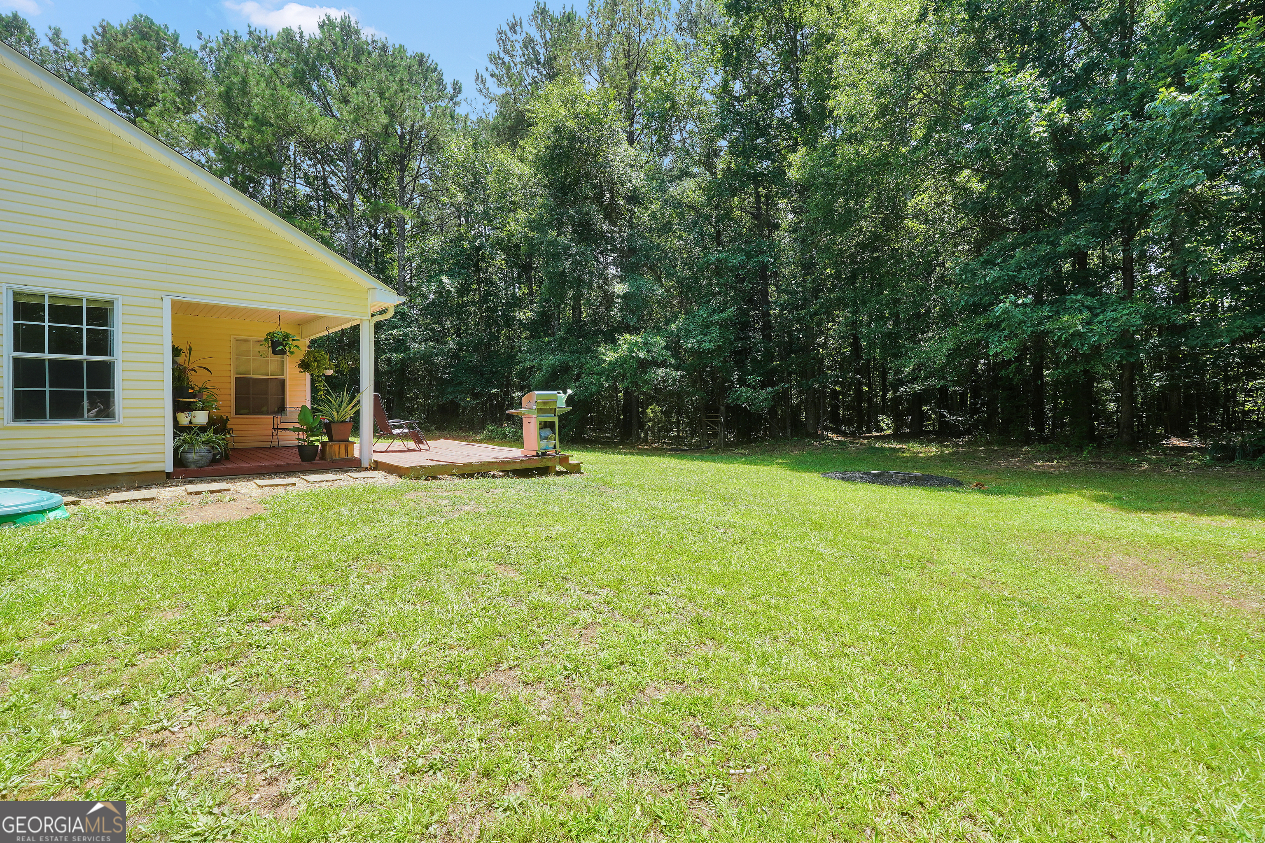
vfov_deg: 77.3
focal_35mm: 15
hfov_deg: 100.4
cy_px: 422
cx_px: 632
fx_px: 527
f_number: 6.3
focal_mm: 10
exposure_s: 1/100
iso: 100
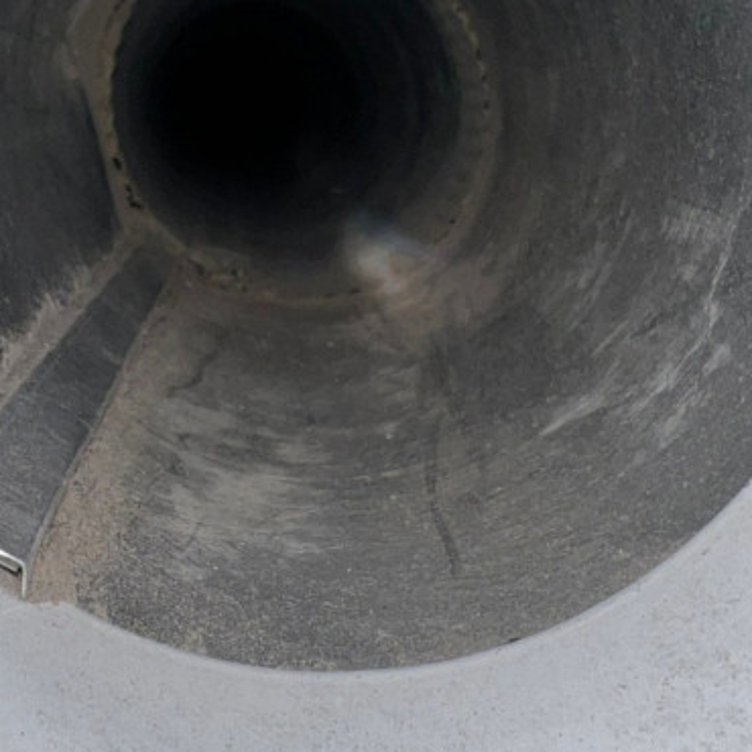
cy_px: 292
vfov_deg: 39.8
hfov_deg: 40.0
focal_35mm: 42
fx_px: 1032
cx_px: 359
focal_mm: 4
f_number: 1.8
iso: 20
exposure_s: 1/695
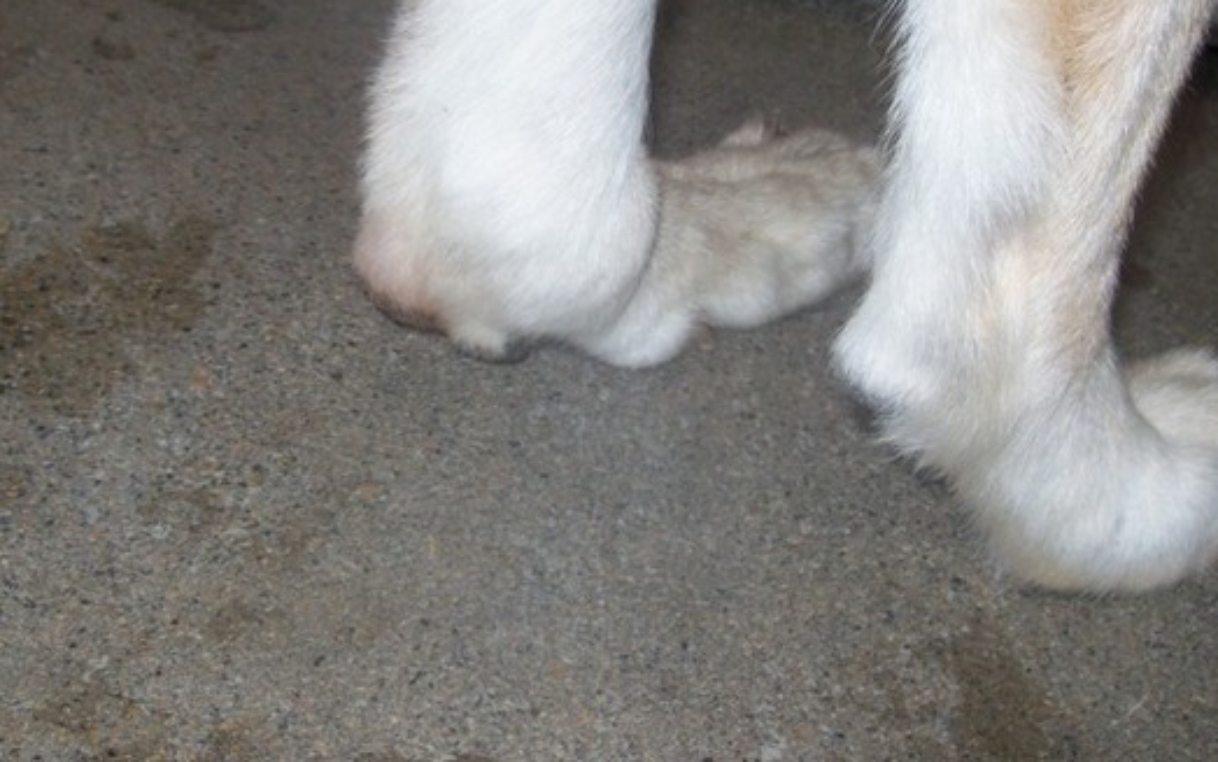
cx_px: 575
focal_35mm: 56
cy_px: 313
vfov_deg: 23.1
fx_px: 1859
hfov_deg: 36.3
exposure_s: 1/64
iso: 80
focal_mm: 6
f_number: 2.7
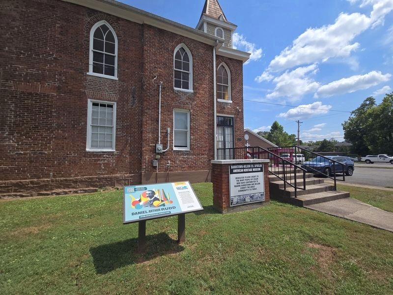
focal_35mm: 13
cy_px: 148
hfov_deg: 106.2
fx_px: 148
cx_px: 196
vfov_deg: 89.9
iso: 50
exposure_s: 1/2593
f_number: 2.2
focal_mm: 2.2
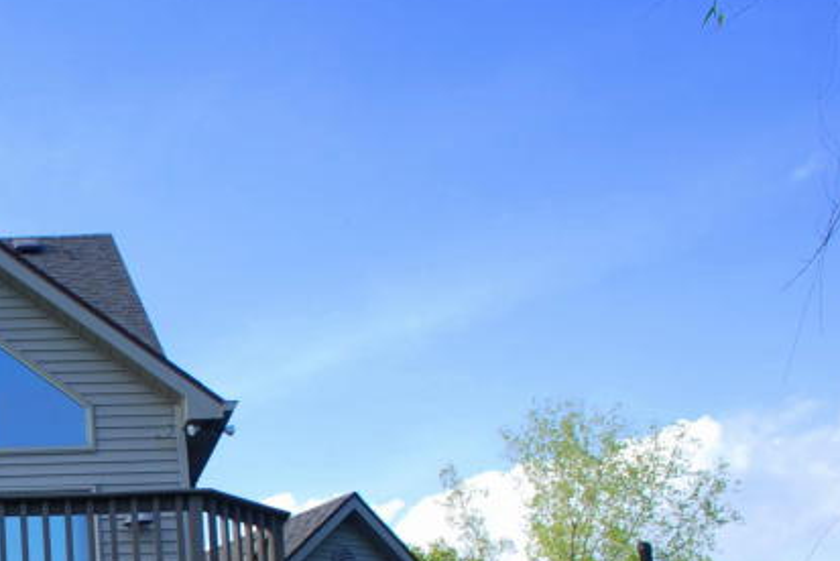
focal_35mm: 75
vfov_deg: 17.7
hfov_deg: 24.0
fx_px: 1751
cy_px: 571
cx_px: -219
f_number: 5.6
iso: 100
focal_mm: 18
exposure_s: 1/125
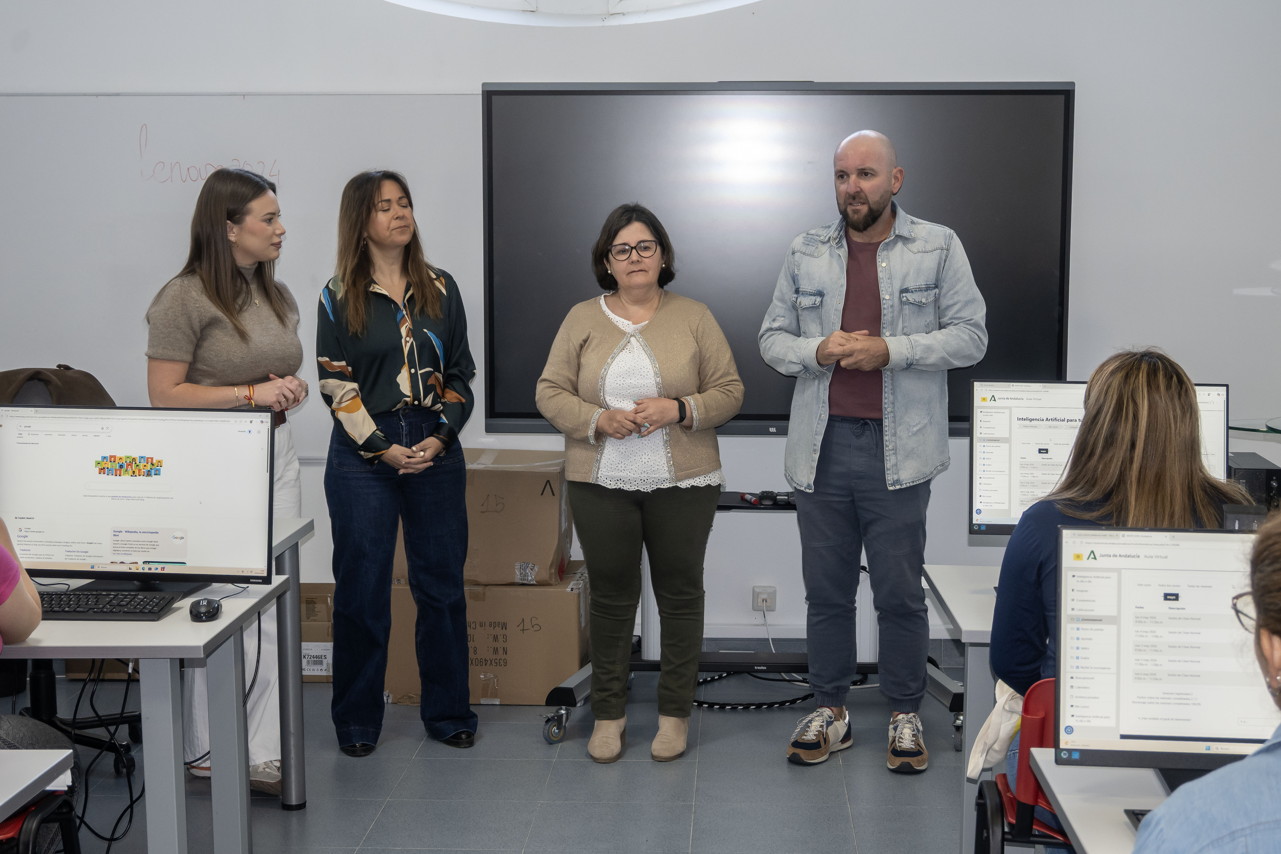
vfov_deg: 25.8
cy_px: 427
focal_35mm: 52
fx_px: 1868
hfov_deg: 37.9
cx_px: 640
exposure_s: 1/60
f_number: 5.3
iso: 720
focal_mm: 35
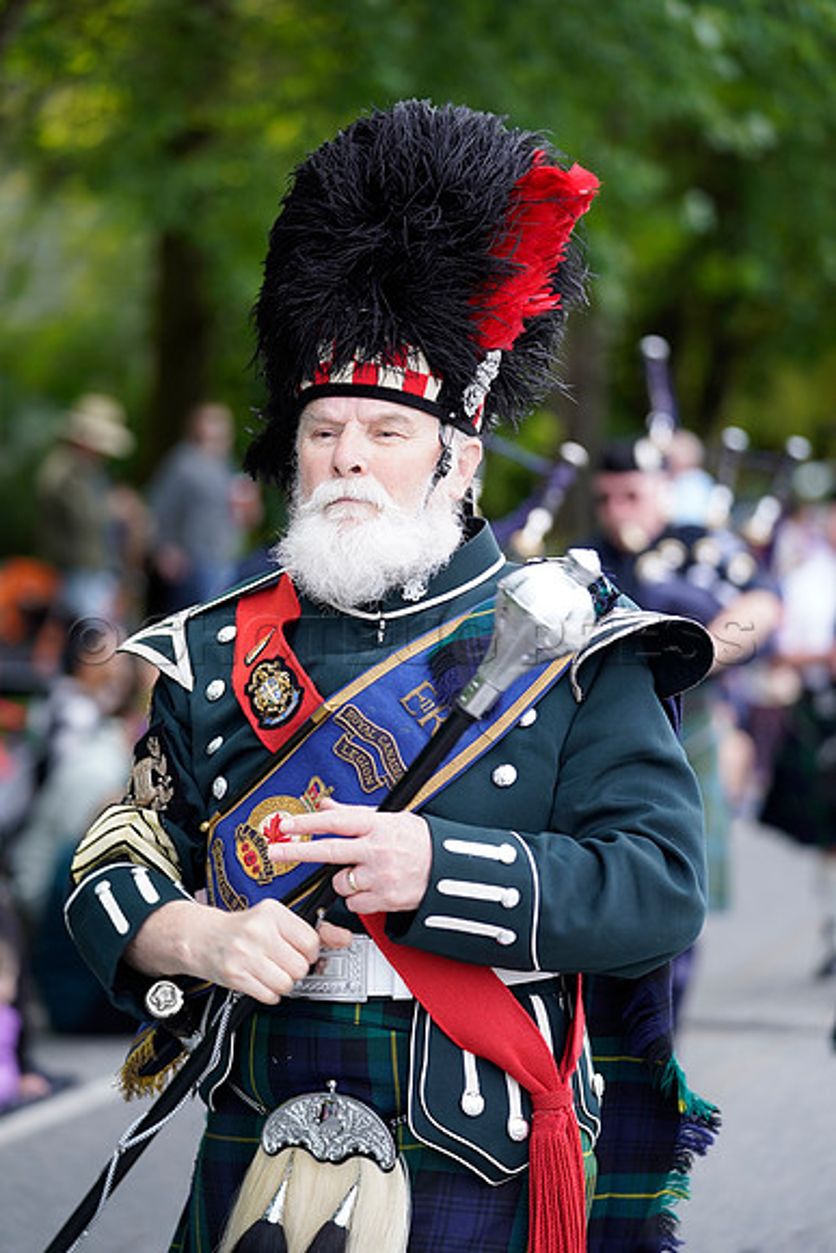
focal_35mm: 111
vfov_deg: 18.4
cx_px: 418
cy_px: 626
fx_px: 3864
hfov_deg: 12.3
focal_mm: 111
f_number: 2.8
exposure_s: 1/400
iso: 400
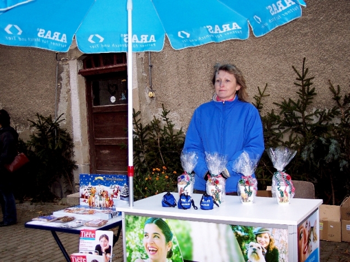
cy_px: 131
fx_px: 394
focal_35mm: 39
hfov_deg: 47.9
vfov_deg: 36.8
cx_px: 175
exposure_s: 1/60
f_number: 2.8
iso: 100
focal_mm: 8
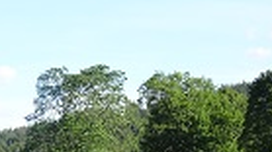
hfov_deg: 14.9
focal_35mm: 144
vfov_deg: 8.3
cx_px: 72
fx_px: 1038
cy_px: 214
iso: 80
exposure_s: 1/250
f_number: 4.5
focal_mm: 7.87
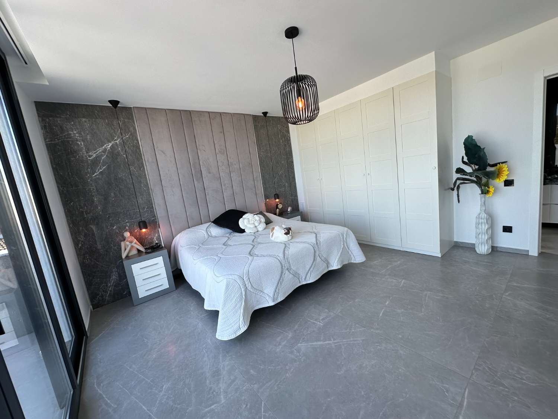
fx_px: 226
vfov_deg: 85.7
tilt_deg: -8.3
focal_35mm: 14
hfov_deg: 102.1
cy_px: 210
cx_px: 279
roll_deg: +7.7
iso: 40
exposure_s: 1/161
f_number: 2.2
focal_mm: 2.22
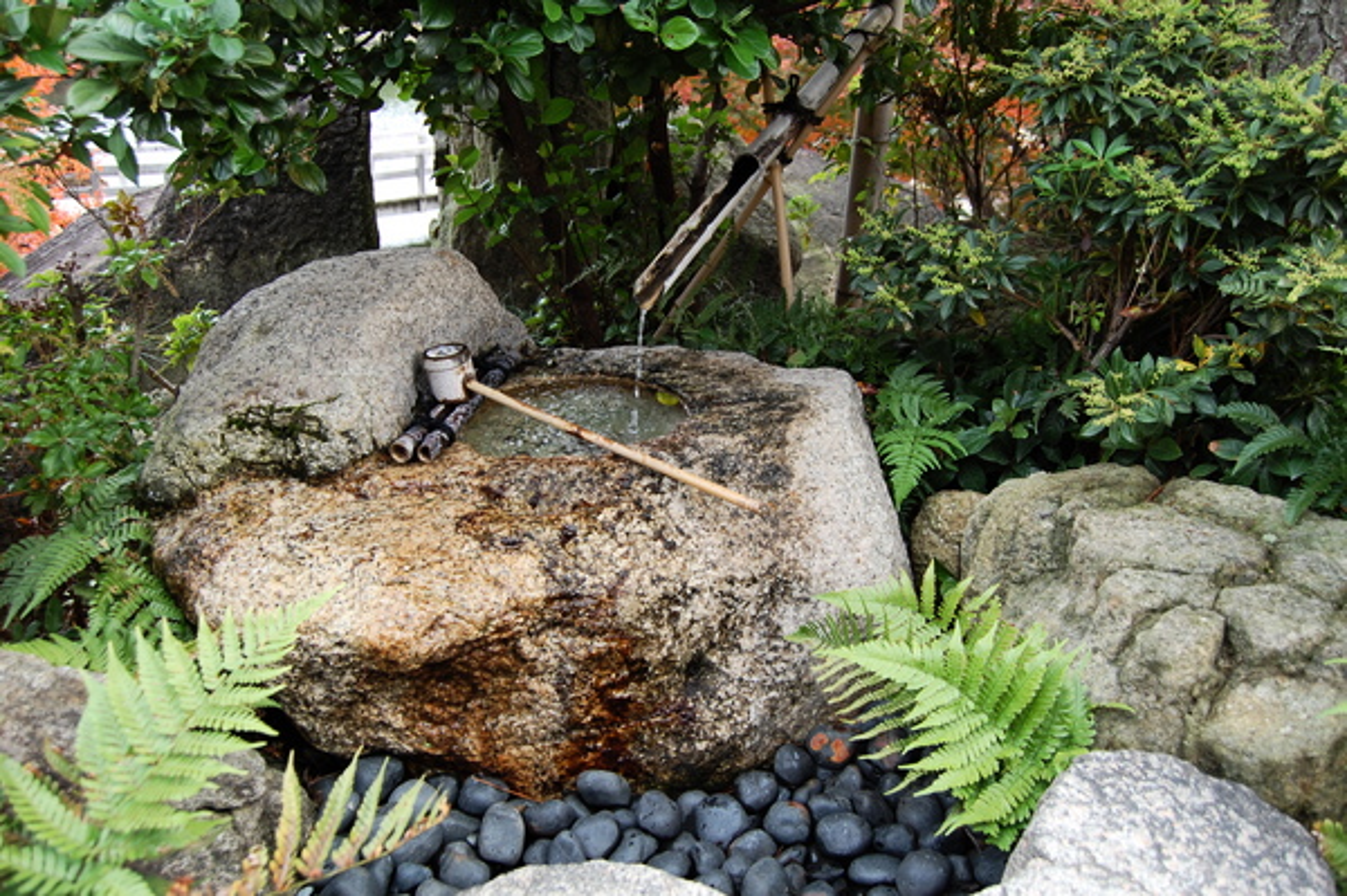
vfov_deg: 47.9
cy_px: 448
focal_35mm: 27
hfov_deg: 67.4
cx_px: 674
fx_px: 1009
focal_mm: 18
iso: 200
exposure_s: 1/80
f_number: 4.5
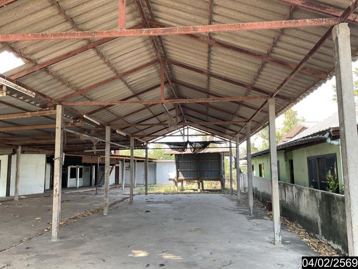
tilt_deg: +5.9
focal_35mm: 29
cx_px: 179
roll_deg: +0.1
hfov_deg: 61.7
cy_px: 134
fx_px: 300
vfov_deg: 48.2
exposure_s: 1/120
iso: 25
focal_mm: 3
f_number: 1.8
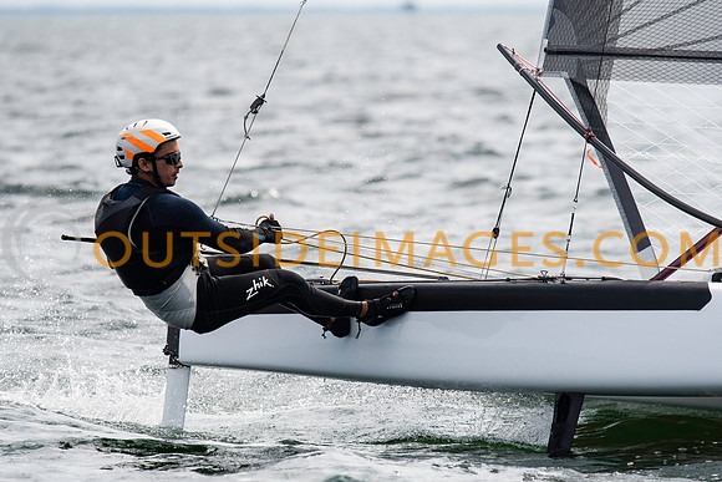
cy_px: 241
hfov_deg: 4.4
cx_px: 361
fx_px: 9321
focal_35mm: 465
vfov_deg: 3.0
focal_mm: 300
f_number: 5
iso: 400
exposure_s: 1/5000
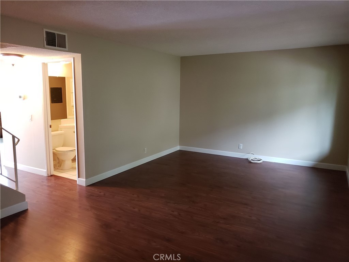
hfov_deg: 67.3
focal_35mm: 26
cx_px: 174
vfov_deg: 53.1
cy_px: 131
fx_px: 262
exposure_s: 1/120
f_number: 1.5
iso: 500
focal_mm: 4.3
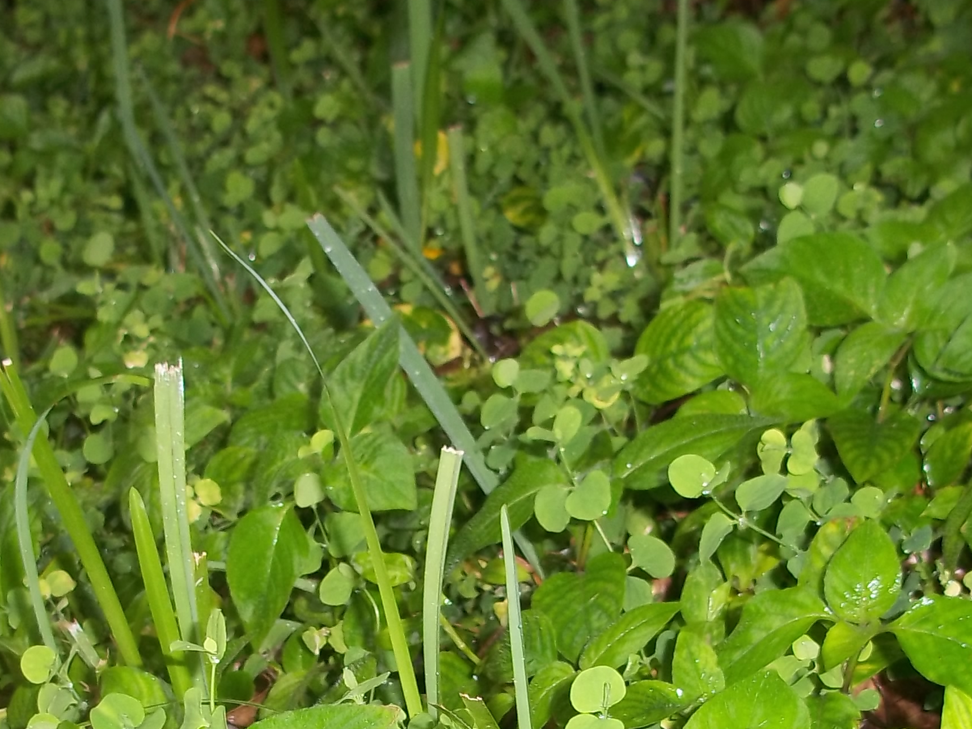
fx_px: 2359
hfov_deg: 23.3
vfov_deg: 17.2
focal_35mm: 84
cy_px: 724
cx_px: 412
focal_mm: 6.5
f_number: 3.1
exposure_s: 1/30
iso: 80
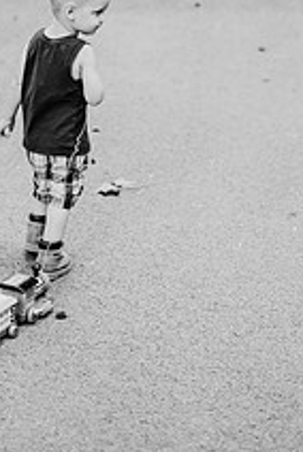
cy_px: 17
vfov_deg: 18.8
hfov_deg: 12.9
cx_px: 83
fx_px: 1334
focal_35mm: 106
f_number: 2.2
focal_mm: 50
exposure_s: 1/1000
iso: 200
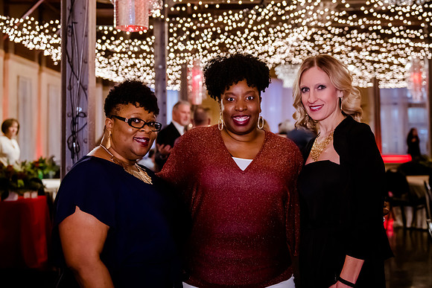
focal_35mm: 50
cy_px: 102
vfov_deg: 27.0
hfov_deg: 39.8
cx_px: 216
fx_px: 597
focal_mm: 38
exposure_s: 1/125
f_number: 2.8
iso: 3200
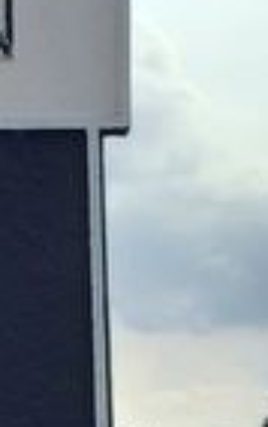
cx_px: -536
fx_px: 1598
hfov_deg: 8.2
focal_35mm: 137
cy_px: 427
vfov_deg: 15.0
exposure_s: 1/1400
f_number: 1.8
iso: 100
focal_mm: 5.56
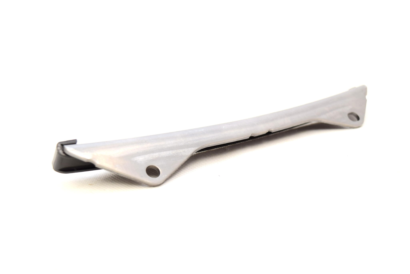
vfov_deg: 29.0
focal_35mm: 46
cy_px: 137
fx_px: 530
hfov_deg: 42.3
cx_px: 205
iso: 400
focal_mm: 31
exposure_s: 1/125
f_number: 5.6
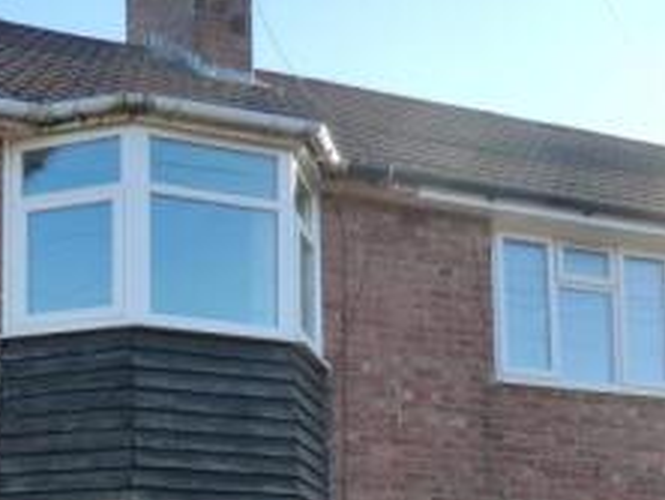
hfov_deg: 28.9
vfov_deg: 21.8
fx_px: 1212
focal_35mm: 63
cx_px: 10
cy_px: 579
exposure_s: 1/200
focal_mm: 4.3
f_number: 3.2
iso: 64
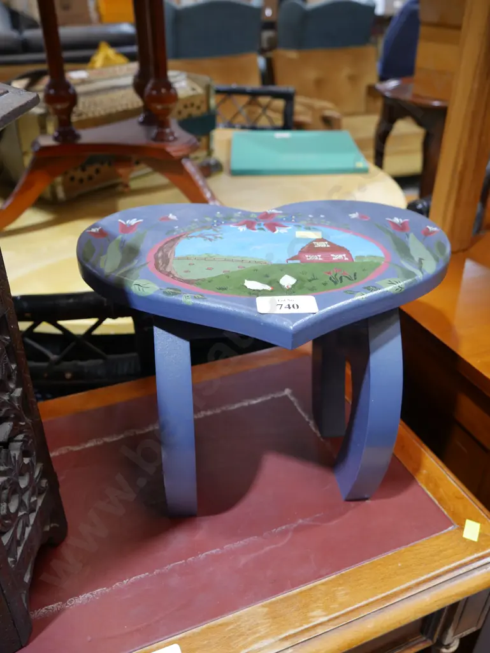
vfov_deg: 59.9
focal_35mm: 30
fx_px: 566
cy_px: 326
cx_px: 245
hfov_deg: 46.8
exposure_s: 1/60
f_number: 3.6
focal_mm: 15
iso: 500
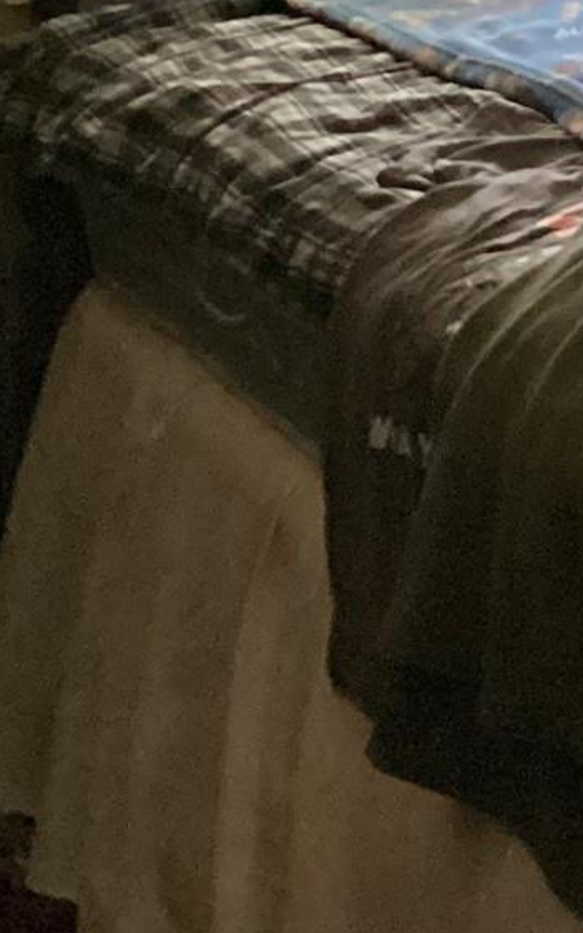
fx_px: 3048
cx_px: 1669
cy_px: -201
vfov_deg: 16.6
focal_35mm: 120
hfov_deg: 9.1
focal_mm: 3.3
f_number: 2.4
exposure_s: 1/40
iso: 400
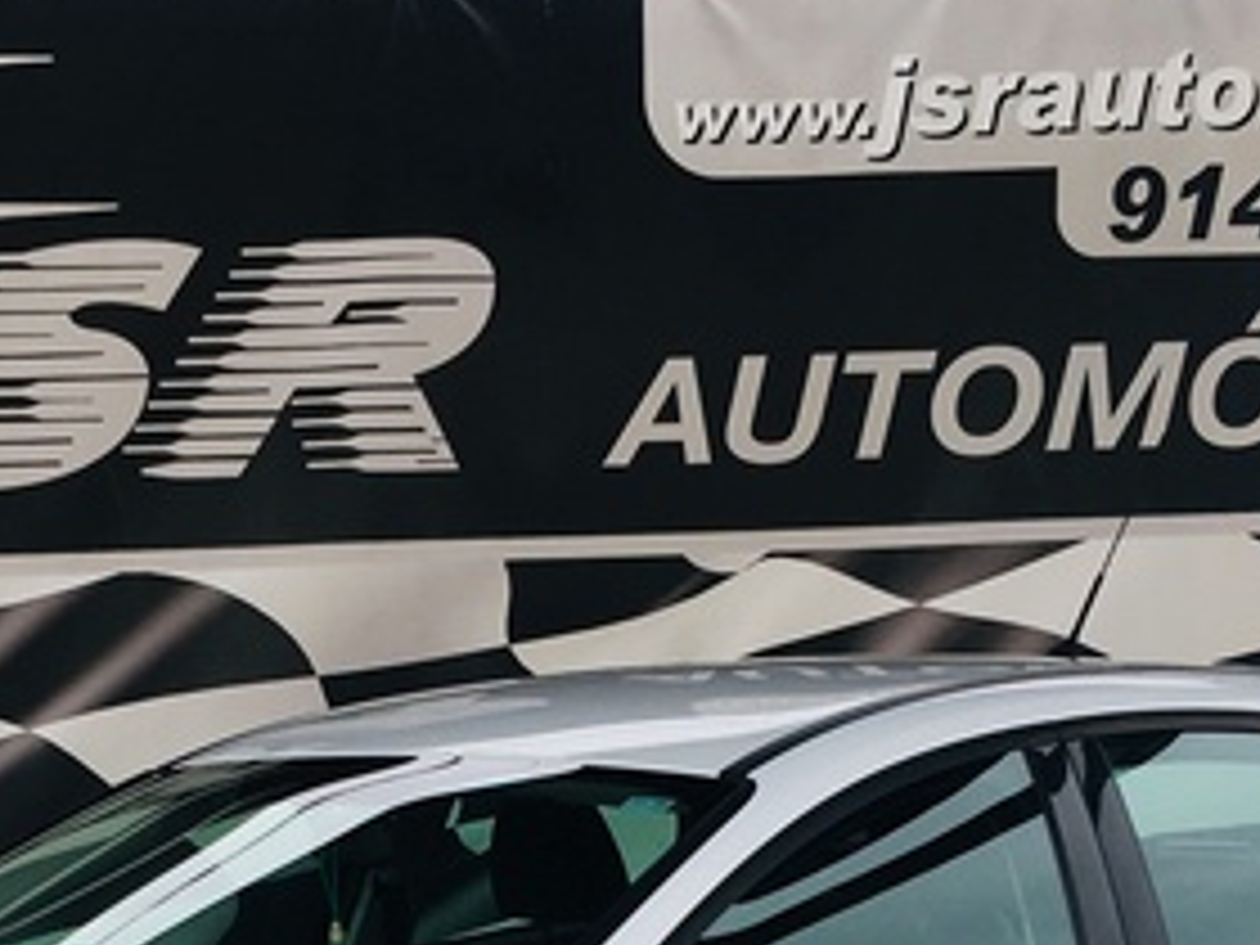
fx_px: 3021
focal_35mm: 83
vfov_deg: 16.6
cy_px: 1282
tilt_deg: -10.9
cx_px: 320
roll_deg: +2.7
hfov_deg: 23.3
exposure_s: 1/668
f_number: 2.2
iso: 25
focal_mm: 4.15
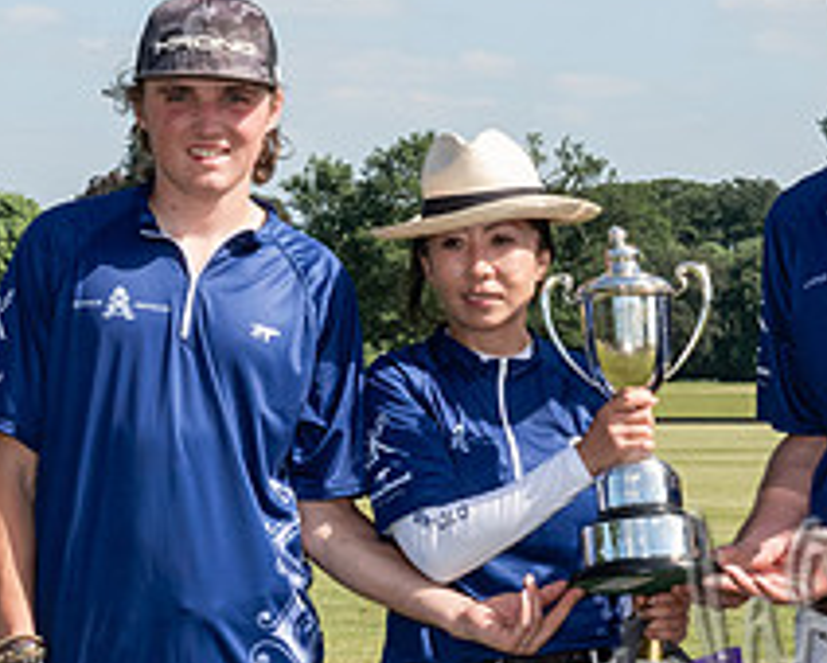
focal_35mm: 178
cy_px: 439
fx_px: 4361
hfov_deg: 10.8
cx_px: 306
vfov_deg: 8.7
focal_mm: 50
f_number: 18
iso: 640
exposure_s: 1/250
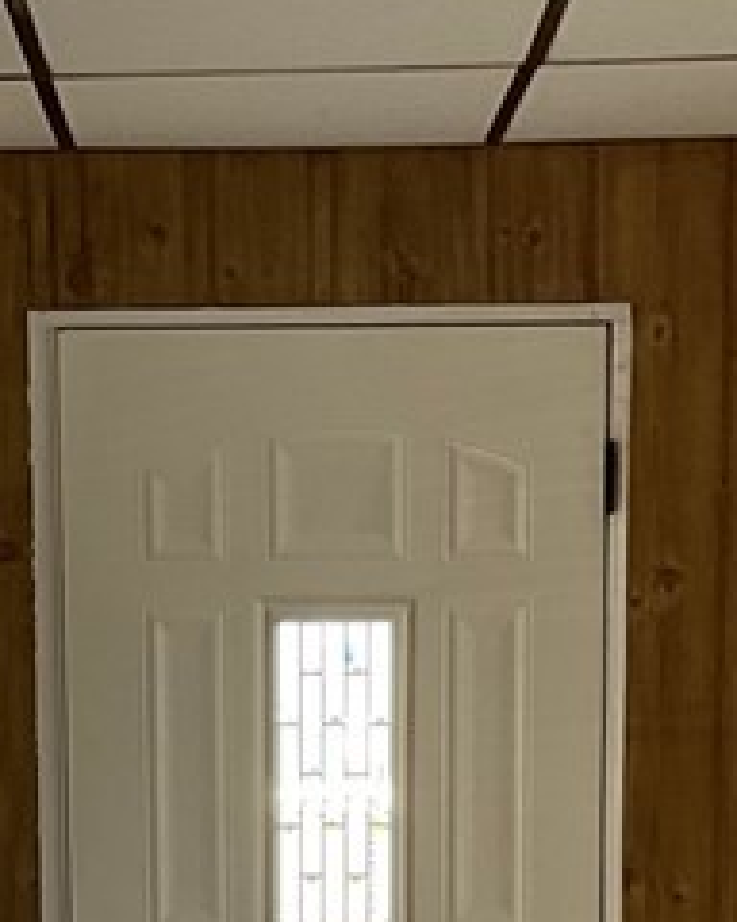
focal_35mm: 121
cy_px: 1298
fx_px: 3299
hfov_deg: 12.7
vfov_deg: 15.0
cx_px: 261
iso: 64
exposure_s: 1/120
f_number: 1.8
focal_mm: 3
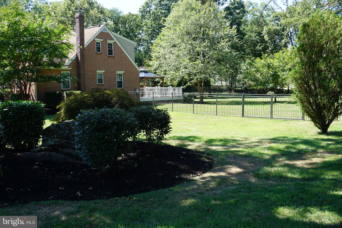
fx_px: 356
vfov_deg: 35.5
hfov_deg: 51.3
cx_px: 171
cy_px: 114
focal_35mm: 38
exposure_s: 1/80
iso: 100
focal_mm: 25
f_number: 7.1
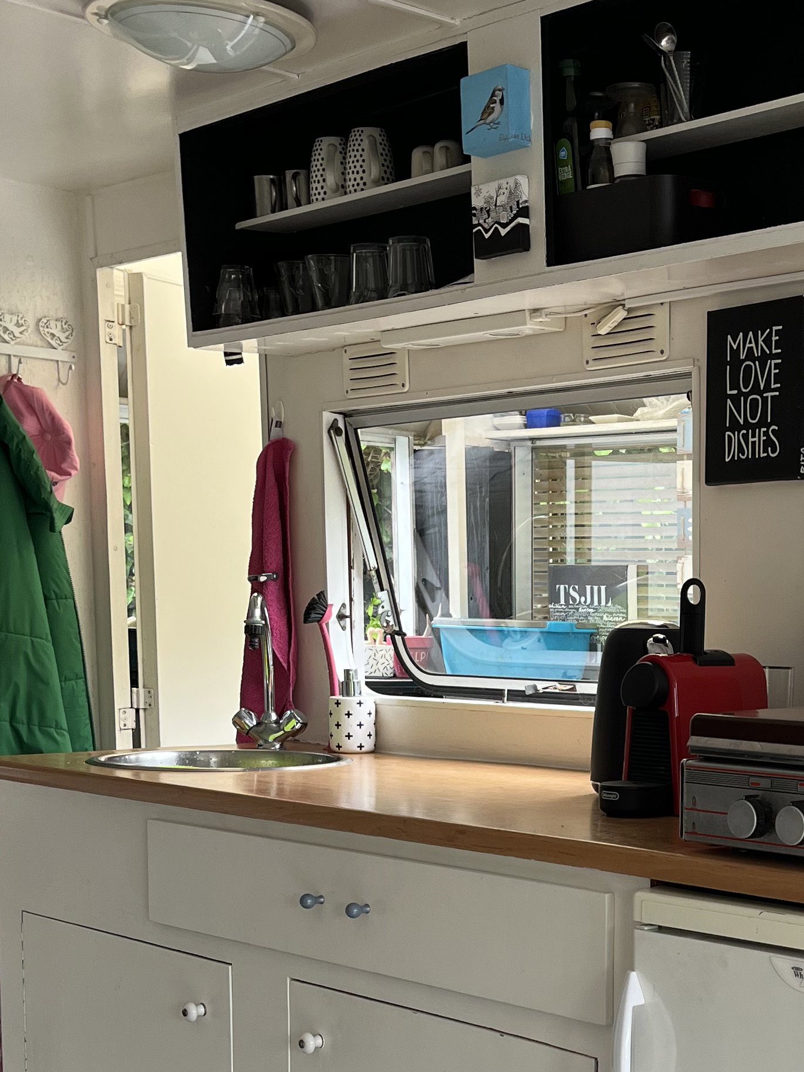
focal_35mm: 57
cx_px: 706
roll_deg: +0.0
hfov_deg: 25.0
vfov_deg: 33.0
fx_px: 1765
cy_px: 828
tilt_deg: -6.5
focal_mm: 5.1
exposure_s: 1/122
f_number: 1.6
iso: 50
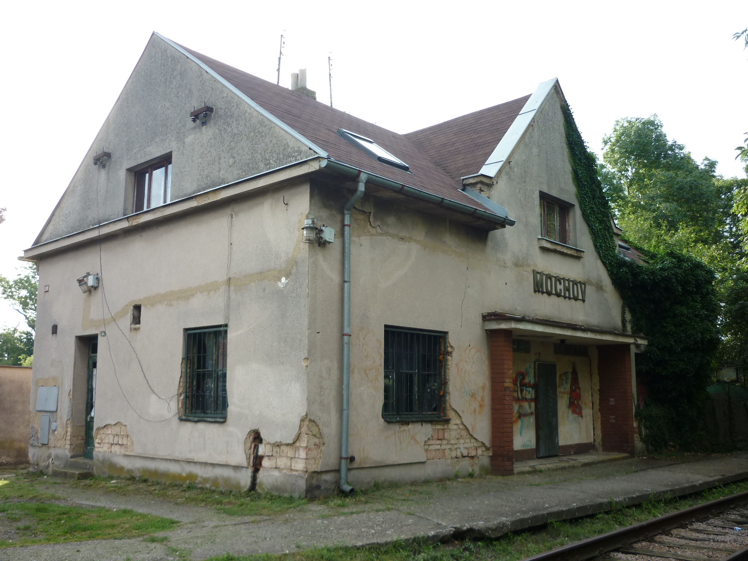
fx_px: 713
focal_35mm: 33
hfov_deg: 55.4
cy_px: 280
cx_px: 374
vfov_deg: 42.9
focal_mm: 5.5
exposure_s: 1/250
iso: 80
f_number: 2.8
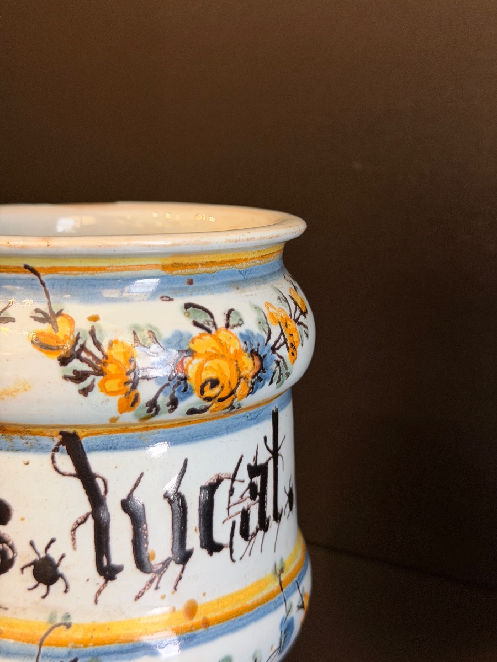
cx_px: 248
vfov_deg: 39.7
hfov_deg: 30.3
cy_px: 331
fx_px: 919
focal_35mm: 48
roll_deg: -0.9
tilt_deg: -12.1
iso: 200
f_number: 1.78
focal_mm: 6.76
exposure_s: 1/33
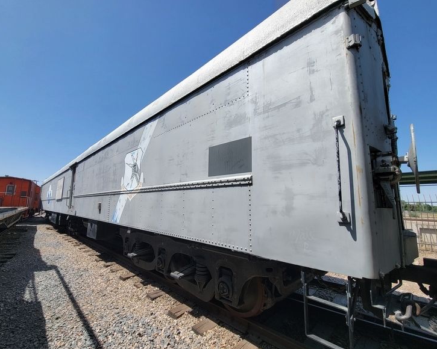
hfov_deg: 100.5
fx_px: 181
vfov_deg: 88.0
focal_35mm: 14
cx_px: 200
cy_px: 179
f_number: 2.2
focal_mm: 2.2
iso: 50
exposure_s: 1/1728
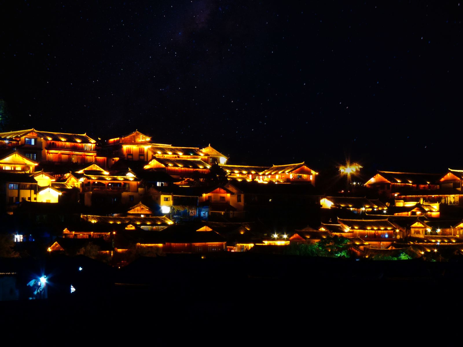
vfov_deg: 18.0
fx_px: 1096
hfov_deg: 23.8
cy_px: 174
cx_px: 232
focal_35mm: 82
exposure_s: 13
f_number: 8
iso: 100
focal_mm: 12.4
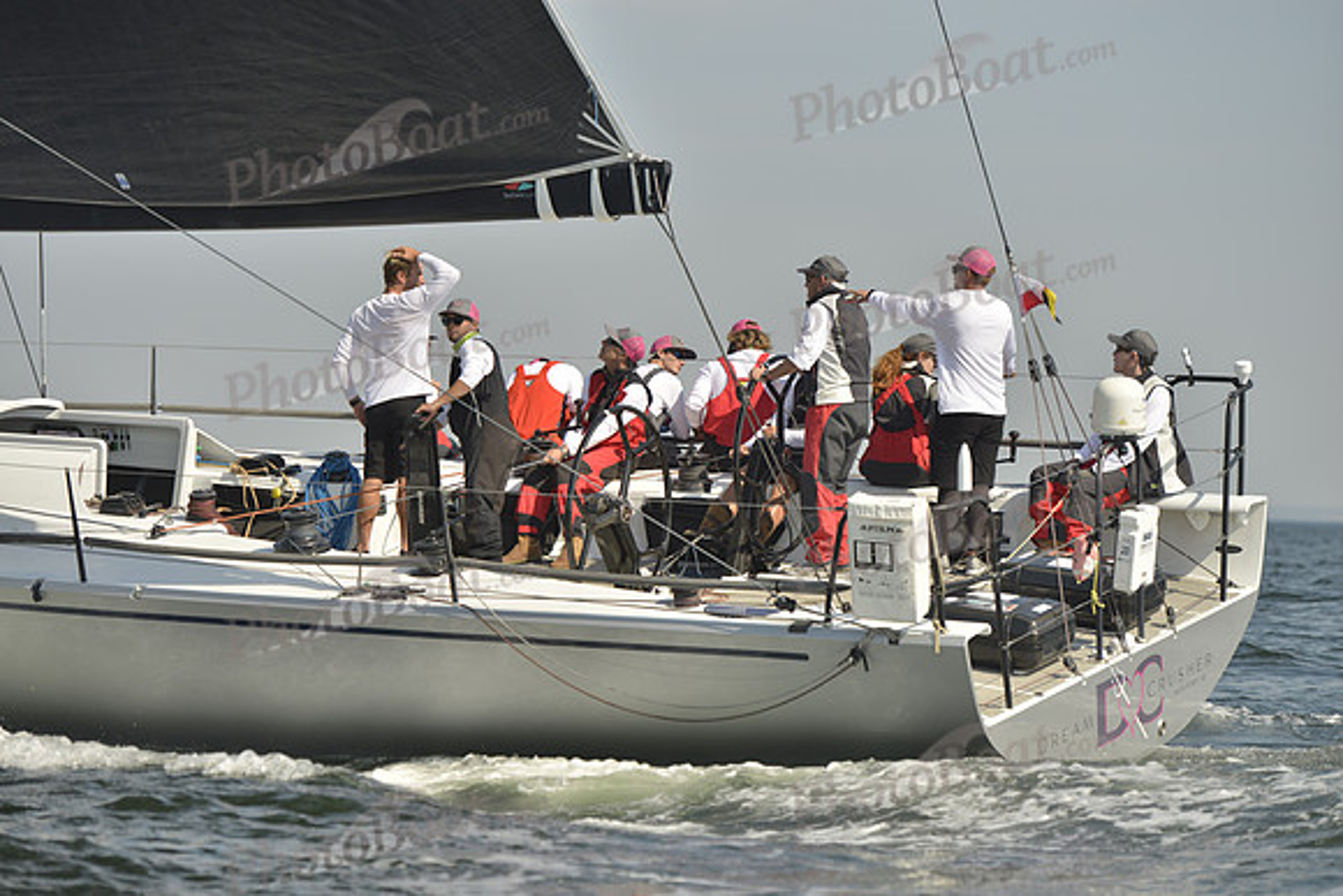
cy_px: 448
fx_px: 4552
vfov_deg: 11.2
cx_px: 672
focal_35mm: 122
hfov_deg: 16.8
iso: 200
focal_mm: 122
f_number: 4.5
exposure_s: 1/2500
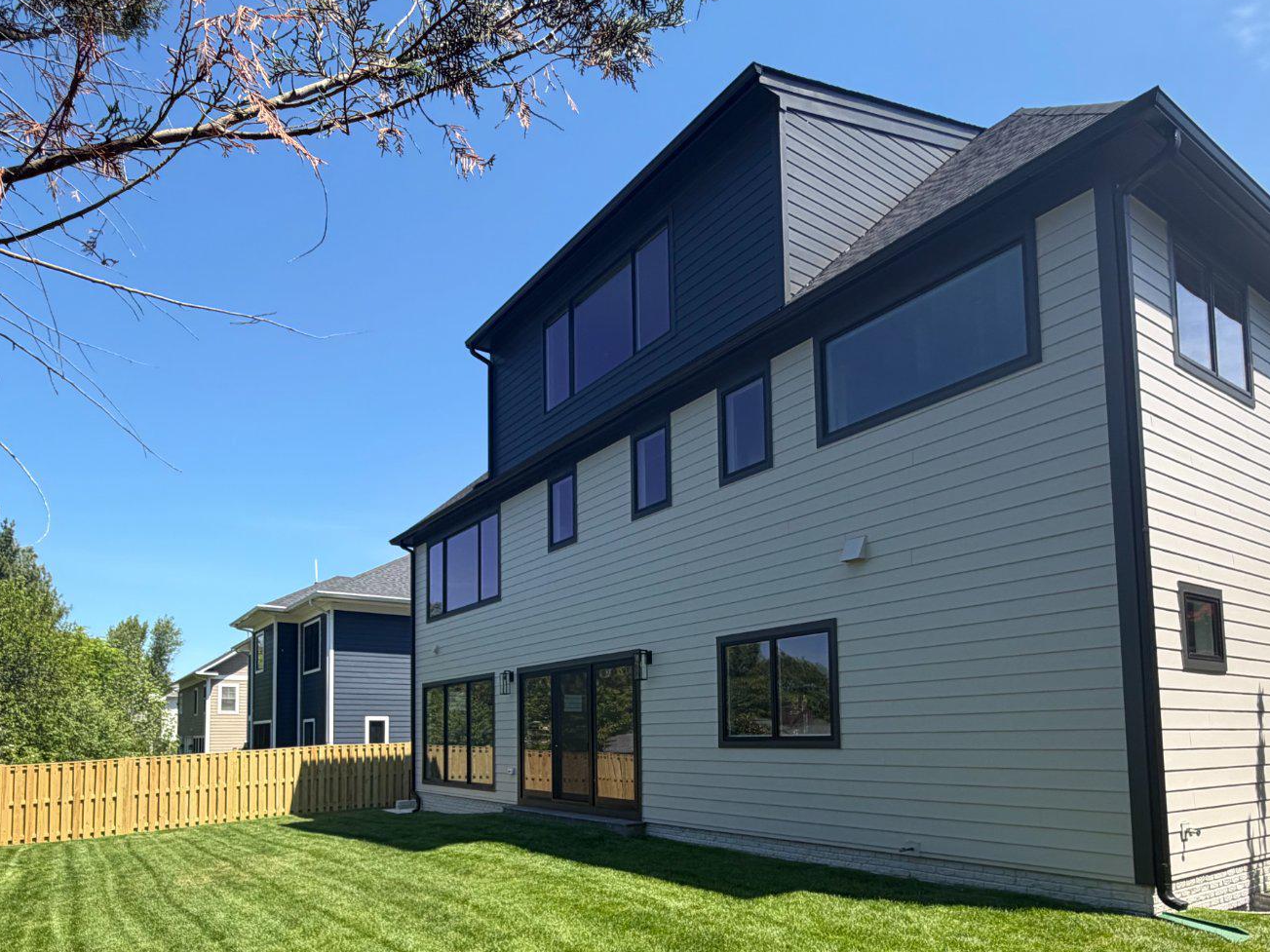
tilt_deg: +3.1
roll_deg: +0.4
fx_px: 807
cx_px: 573
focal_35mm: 22
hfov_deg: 76.2
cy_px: 687
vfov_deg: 58.6
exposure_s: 1/770
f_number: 2.2
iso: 40
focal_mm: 2.22
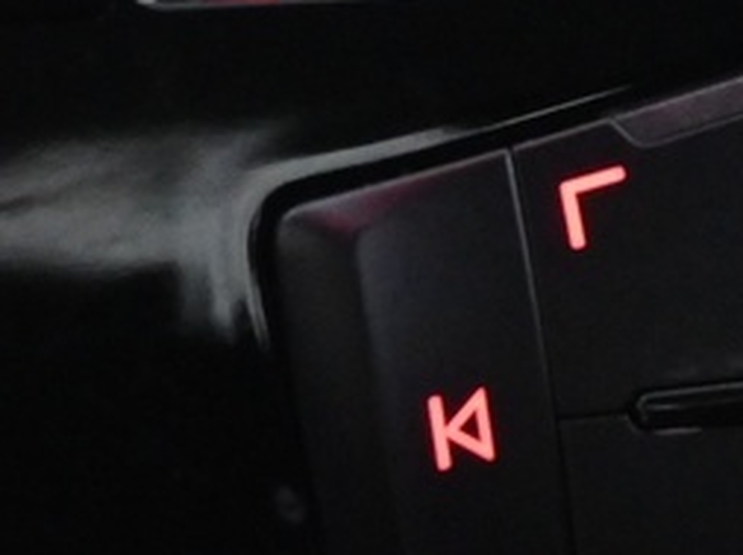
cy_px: 690
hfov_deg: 8.6
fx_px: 4857
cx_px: 1060
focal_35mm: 227
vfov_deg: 6.5
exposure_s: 1/13
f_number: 4.2
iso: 3200
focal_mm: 24.5
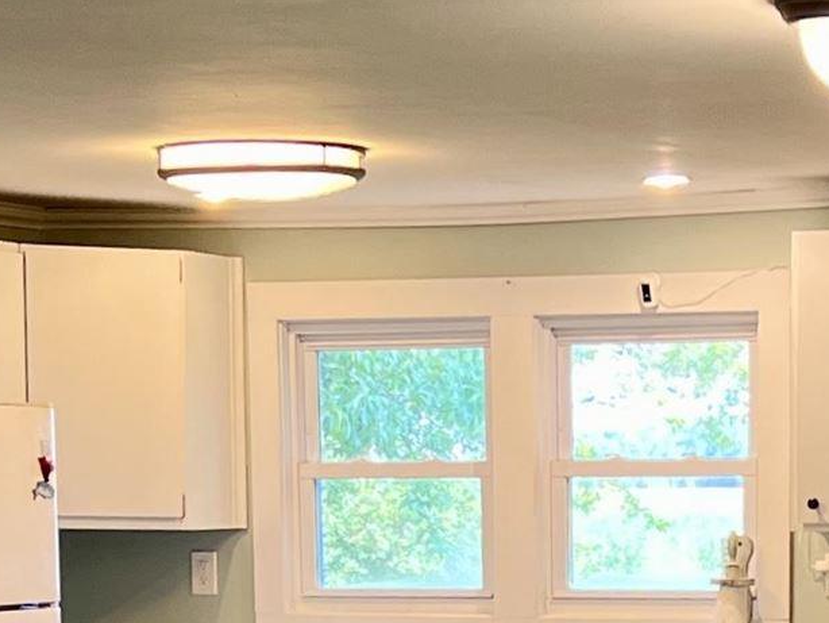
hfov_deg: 15.1
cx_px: 566
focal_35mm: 130
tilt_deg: -7.8
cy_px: 992
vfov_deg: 10.9
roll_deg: -2.2
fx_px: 3115
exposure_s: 1/60
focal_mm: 5.7
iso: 80
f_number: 1.5
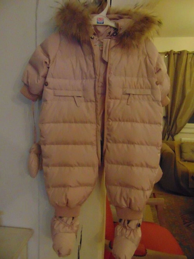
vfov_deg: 69.4
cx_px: 97
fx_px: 187
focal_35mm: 25
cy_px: 130
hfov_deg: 54.9
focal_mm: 4.5
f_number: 3
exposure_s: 1/25
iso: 800
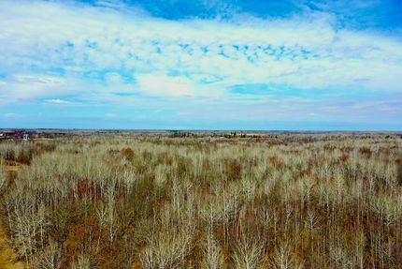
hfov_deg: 65.5
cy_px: 134
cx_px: 201
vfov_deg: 46.4
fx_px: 313
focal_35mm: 28
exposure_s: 1/320
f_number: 5
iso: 100
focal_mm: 10.26
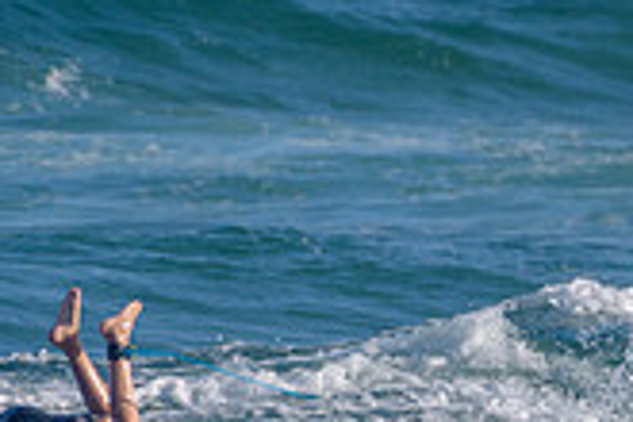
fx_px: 37995
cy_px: 498
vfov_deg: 0.6
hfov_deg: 1.0
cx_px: 1081
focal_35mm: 2161
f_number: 5.6
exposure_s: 1/2000
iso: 160
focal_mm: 500
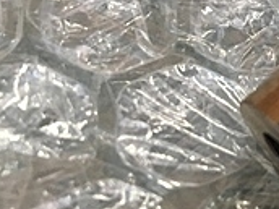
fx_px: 870
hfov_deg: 16.7
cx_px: 407
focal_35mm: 108
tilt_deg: -51.3
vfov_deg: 13.7
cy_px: 78
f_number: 2.2
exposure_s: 1/30
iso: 80
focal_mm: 4.15
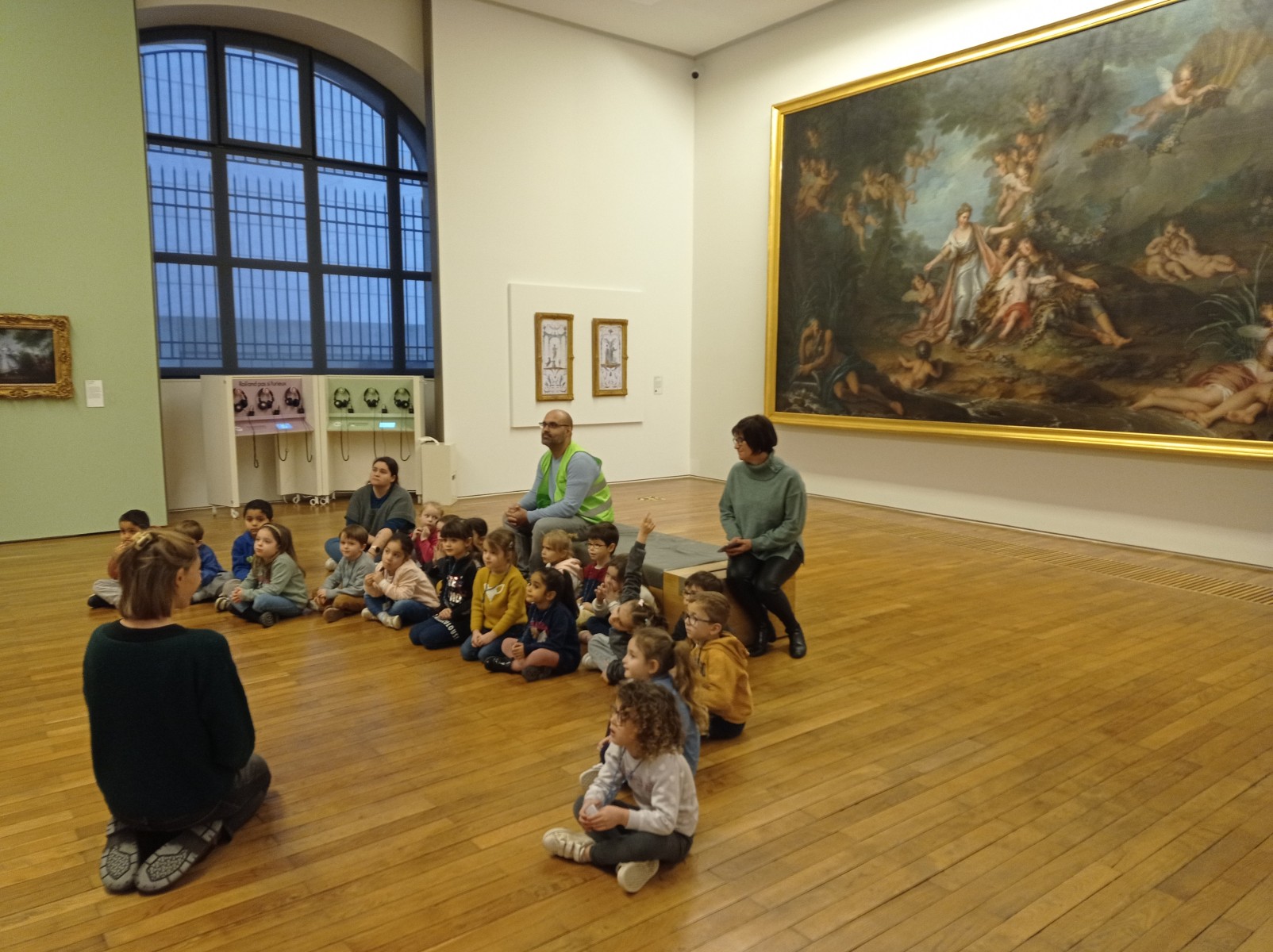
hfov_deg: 63.5
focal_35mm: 28
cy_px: 476
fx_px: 1029
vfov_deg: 49.7
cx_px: 636
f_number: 1.79
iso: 256
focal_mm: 4.74
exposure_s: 1/33.3
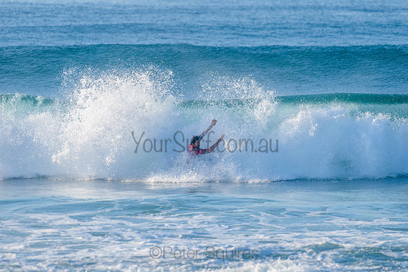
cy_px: 136
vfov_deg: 2.8
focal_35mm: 500
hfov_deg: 4.1
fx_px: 5670
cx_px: 204
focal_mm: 500
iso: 500
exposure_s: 1/2000
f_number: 5.6
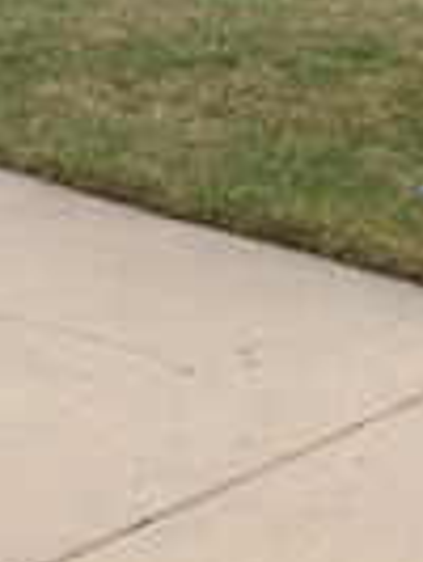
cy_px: -51
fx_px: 2050
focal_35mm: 126
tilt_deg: -7.9
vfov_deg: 15.2
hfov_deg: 11.7
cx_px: 412
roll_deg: +1.6
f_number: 2.4
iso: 50
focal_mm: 4.28
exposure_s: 1/916
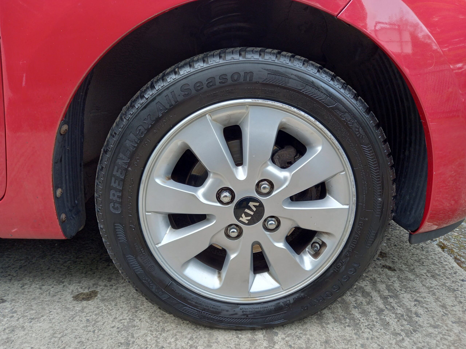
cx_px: 233
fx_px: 337
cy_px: 174
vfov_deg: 54.9
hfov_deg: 69.4
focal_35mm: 25
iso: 50
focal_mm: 4.6
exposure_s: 1/120
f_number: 2
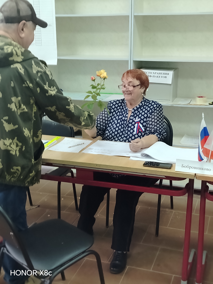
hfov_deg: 30.3
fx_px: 394
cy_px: 142
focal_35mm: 48
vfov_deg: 39.7
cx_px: 106
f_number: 1.75
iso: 438
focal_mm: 5.25
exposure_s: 1/50
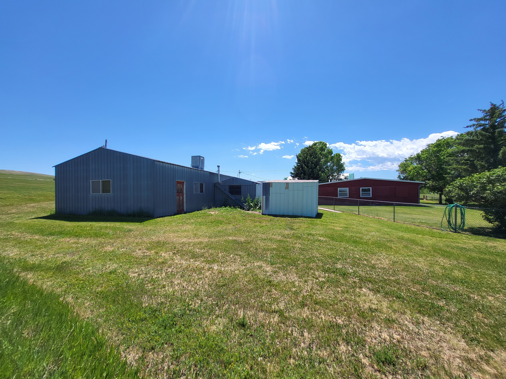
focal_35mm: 13
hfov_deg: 106.2
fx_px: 190
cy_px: 190
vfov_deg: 89.9
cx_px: 253
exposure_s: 1/1126
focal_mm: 1.74
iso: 32
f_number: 2.2
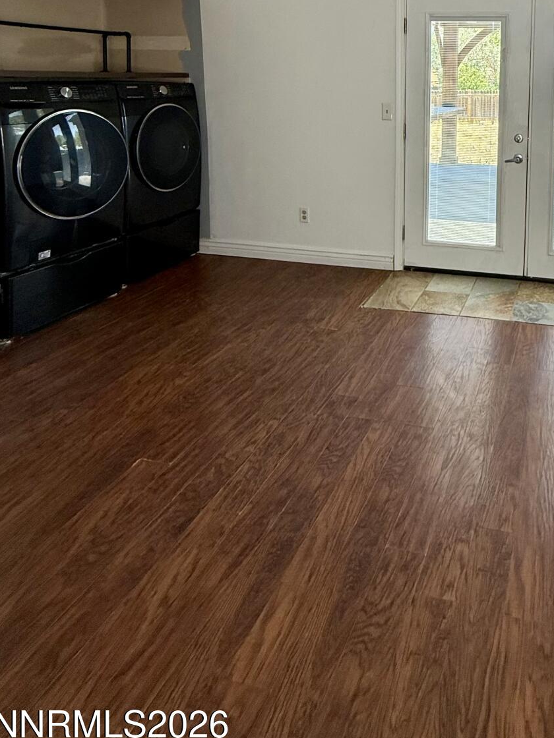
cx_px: 483
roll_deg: -1.7
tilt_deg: -4.6
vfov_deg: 62.2
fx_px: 533
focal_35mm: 25
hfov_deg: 49.7
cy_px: 126
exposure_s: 1/99
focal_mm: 2.22
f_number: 2.2
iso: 64
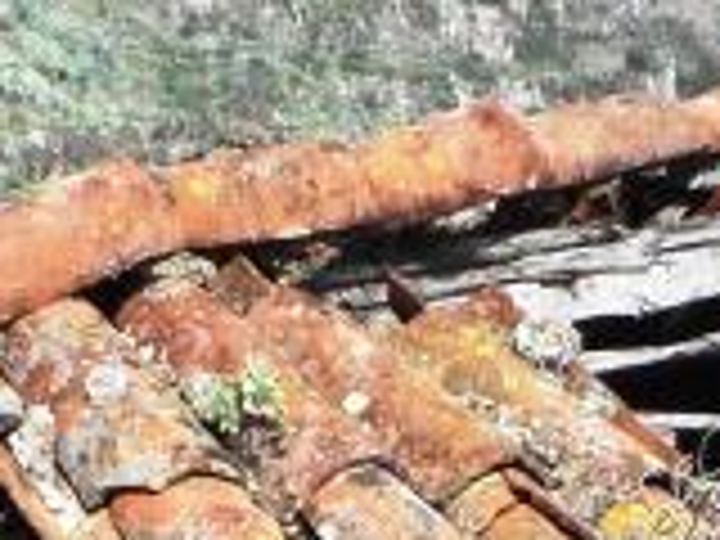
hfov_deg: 5.0
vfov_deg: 3.7
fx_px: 8133
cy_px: 1296
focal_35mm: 391
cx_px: -148
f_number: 5.6
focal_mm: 11.02
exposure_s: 1/125
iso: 64
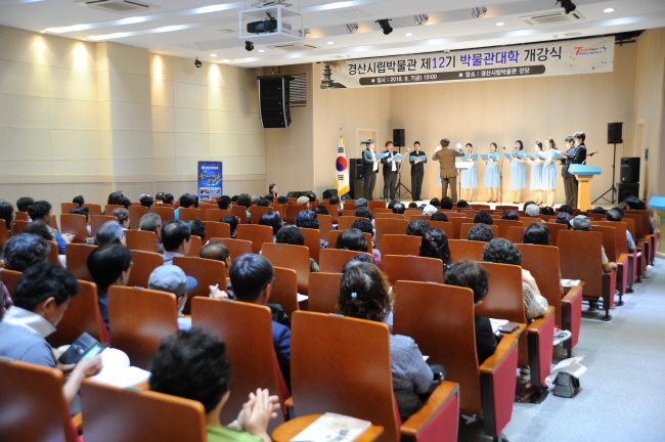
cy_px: 221
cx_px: 332
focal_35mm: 35
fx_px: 646
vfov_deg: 37.8
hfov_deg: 54.5
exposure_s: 1/50
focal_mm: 35
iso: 1600
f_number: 3.2
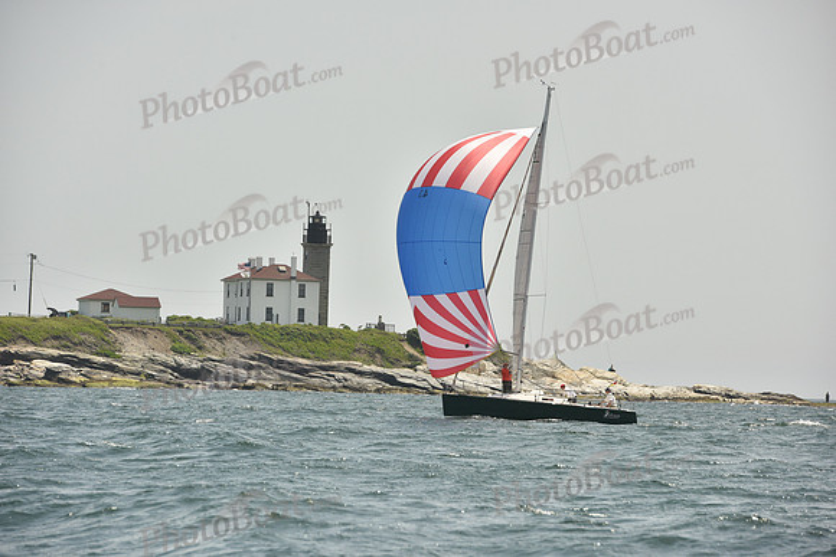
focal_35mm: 200
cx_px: 418
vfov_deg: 6.9
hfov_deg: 10.3
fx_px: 4645
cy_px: 278
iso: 400
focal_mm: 200
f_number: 9
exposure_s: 1/1600
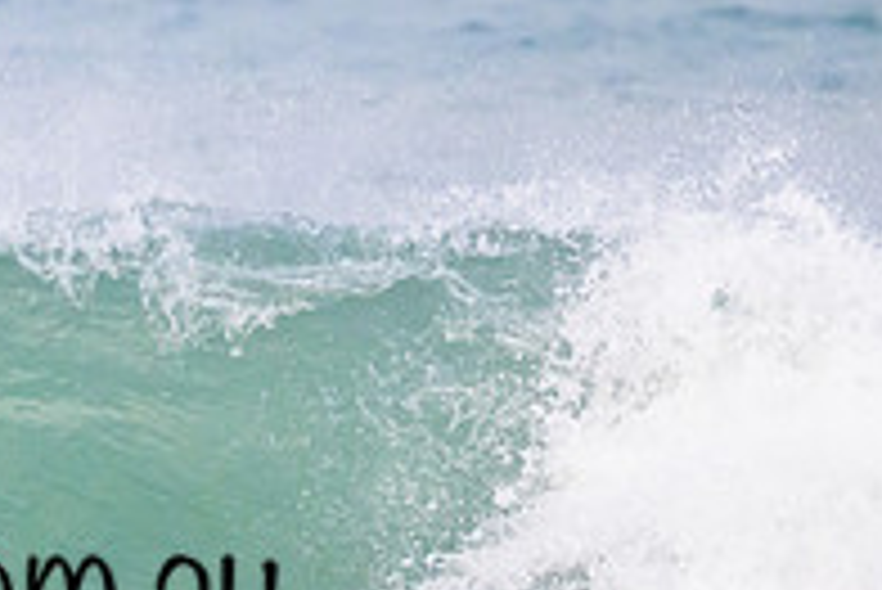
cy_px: 538
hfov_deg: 1.1
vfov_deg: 0.7
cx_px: -198
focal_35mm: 1883
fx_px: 46166
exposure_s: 1/2000
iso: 4500
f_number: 11
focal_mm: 610
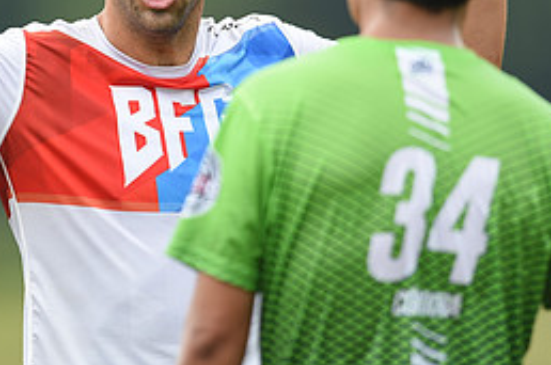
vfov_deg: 1.5
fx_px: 13749
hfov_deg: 2.3
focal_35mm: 900
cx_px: 160
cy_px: 84
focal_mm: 400
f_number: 2.8
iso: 500
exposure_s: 1/1250
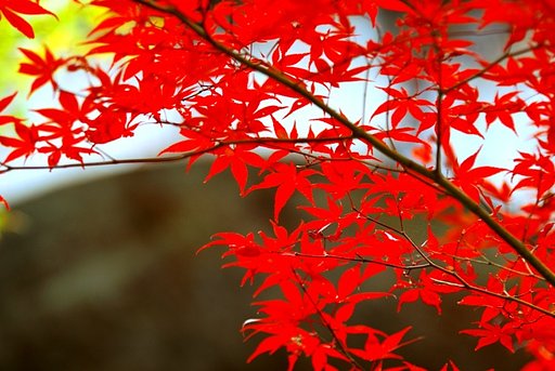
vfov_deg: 6.8
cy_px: 186
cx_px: 278
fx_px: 3126
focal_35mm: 202
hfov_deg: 10.1
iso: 100
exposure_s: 1/30
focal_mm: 135
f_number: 2.8
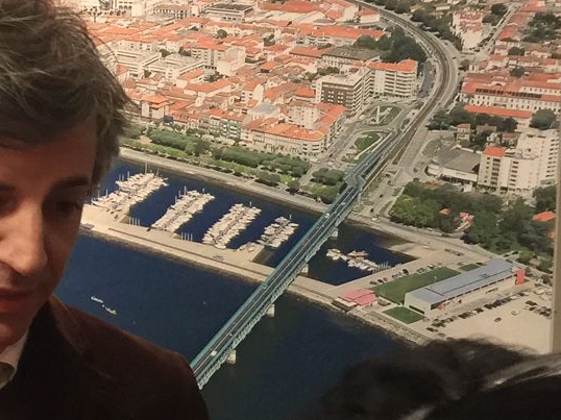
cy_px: 281
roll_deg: +0.3
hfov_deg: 20.6
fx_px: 1426
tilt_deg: -7.8
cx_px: -130
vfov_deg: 16.7
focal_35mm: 88
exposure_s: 1/17
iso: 100
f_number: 2.2
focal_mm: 4.15
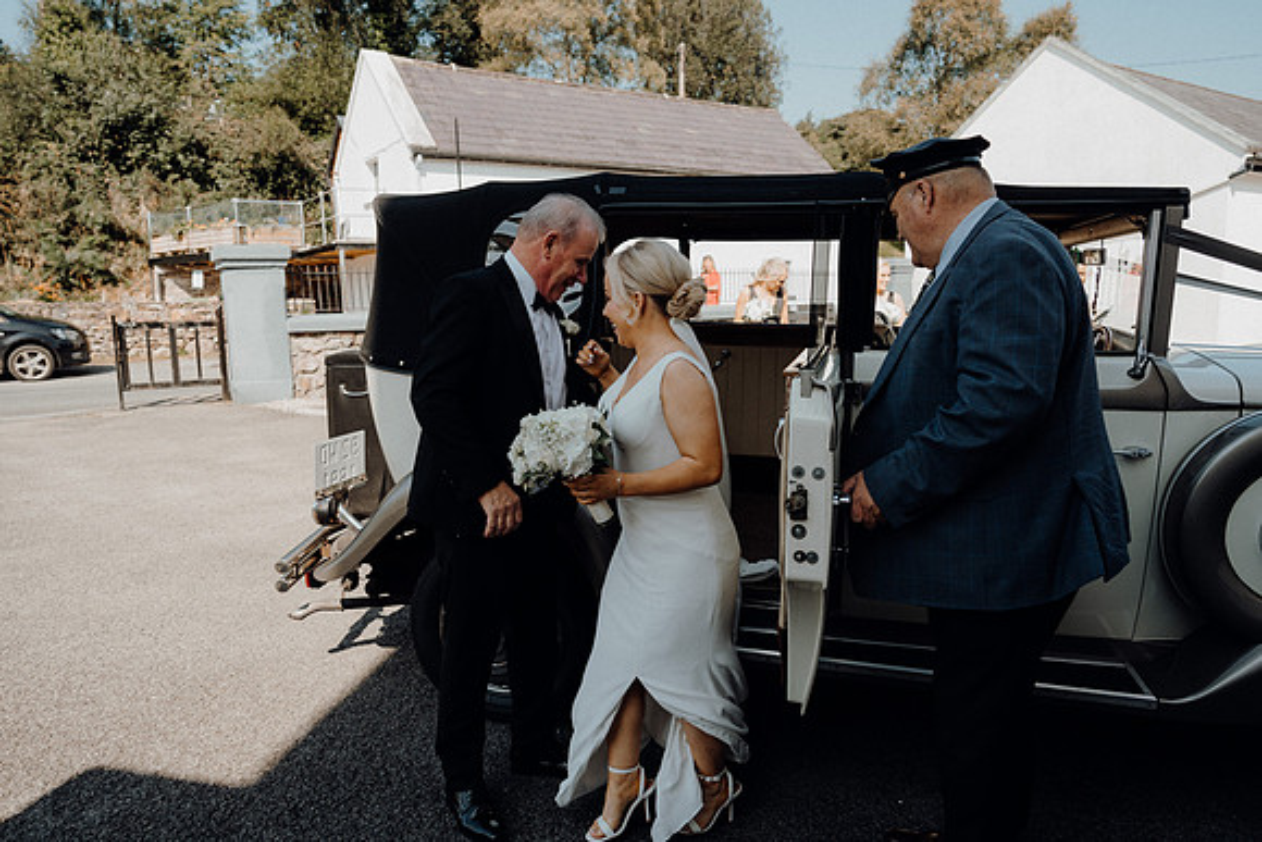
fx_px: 842
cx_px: 631
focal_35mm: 24
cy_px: 421
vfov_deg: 53.1
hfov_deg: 73.7
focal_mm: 24
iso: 125
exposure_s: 1/800
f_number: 3.2
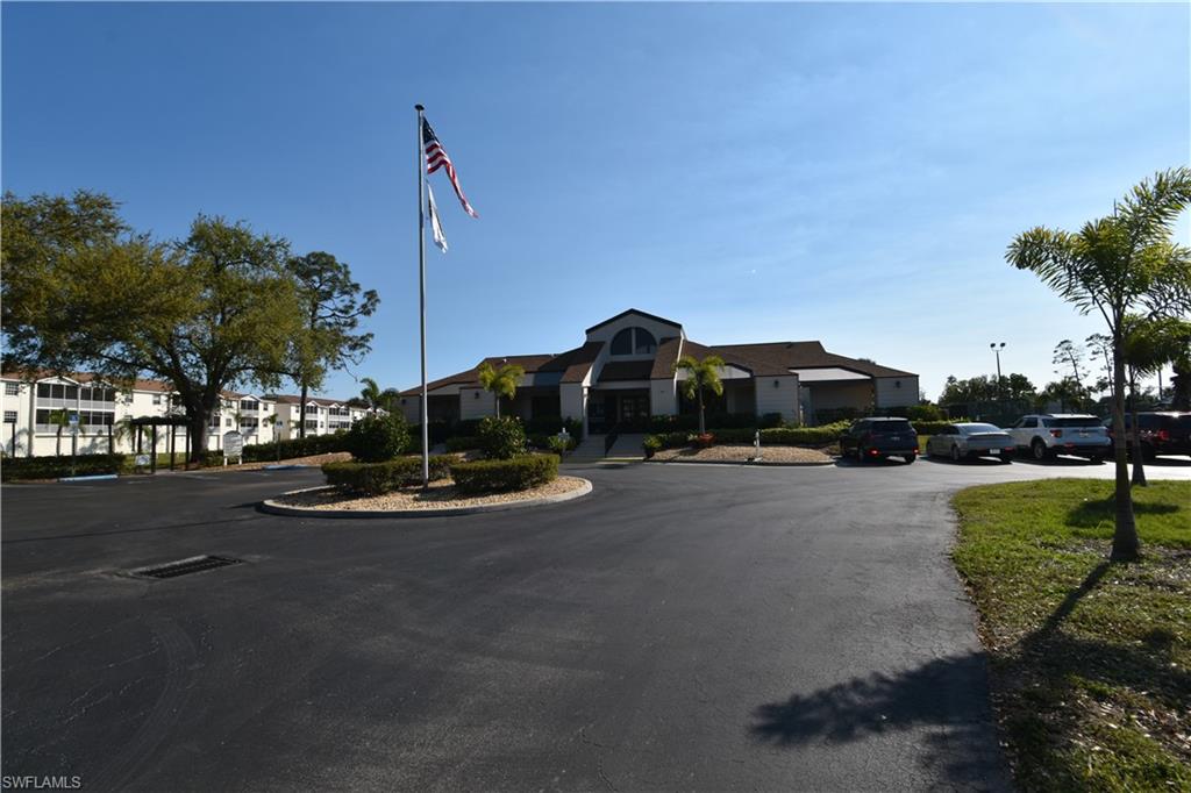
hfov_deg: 95.0
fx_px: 546
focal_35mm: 16
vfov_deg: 72.0
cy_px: 396
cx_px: 596
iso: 100
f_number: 14
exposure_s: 1/200
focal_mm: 11
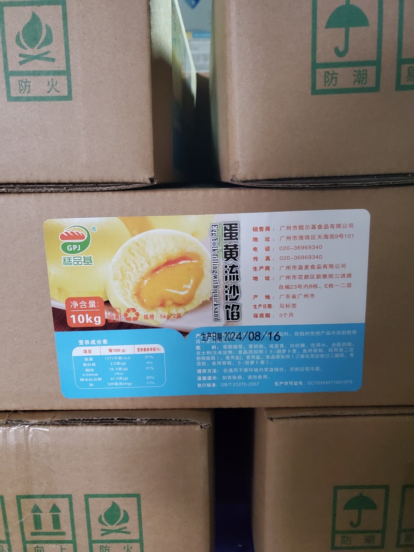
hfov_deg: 53.1
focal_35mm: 26
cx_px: 207
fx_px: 415
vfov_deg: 67.3
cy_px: 276
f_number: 1.5
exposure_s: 1/50
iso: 800
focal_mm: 4.3
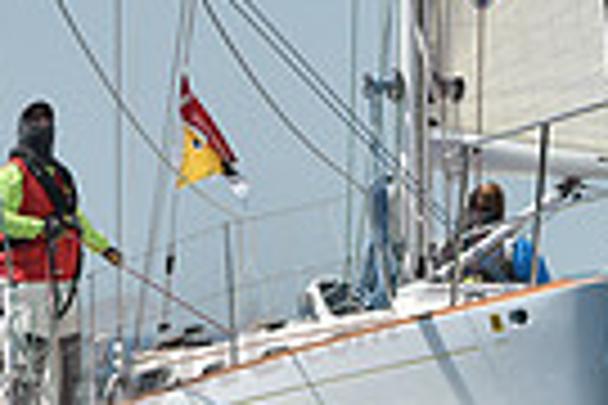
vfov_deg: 2.1
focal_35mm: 666
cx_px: 635
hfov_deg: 3.1
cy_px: 92
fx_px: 11247
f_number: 8
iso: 250
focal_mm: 155
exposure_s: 1/1250
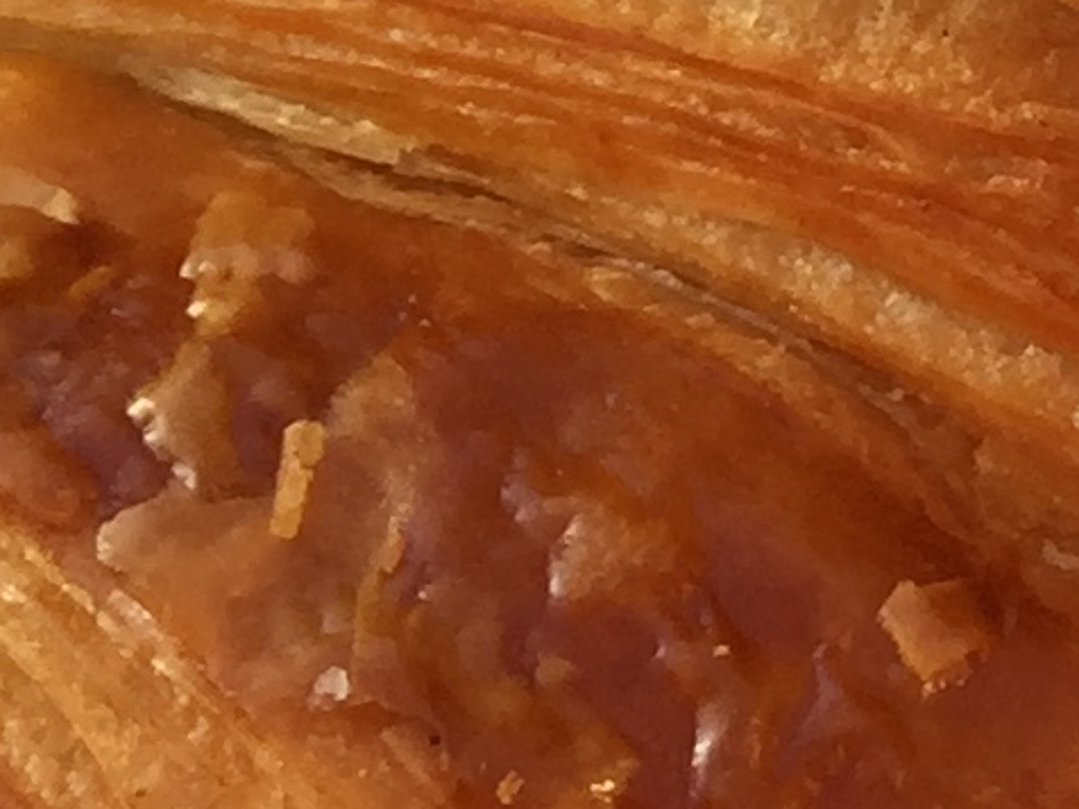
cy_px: -872
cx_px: 2988
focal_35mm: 199
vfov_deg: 7.2
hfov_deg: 8.6
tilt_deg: -59.6
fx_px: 6203
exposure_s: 1/421
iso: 32
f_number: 2.2
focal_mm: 4.15
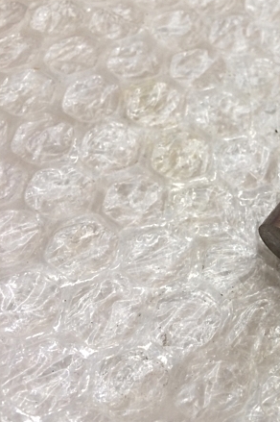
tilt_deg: -60.9
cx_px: 298
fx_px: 514
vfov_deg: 44.5
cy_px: 222
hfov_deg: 28.1
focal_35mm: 44
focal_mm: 4.15
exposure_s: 1/30
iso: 50
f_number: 2.2
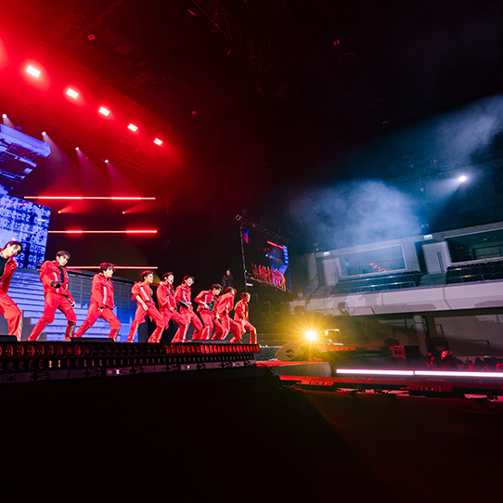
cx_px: 112
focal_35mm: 24
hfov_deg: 60.6
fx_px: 395
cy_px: 246
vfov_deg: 65.0
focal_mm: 18
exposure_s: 1/200
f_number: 4
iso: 1600
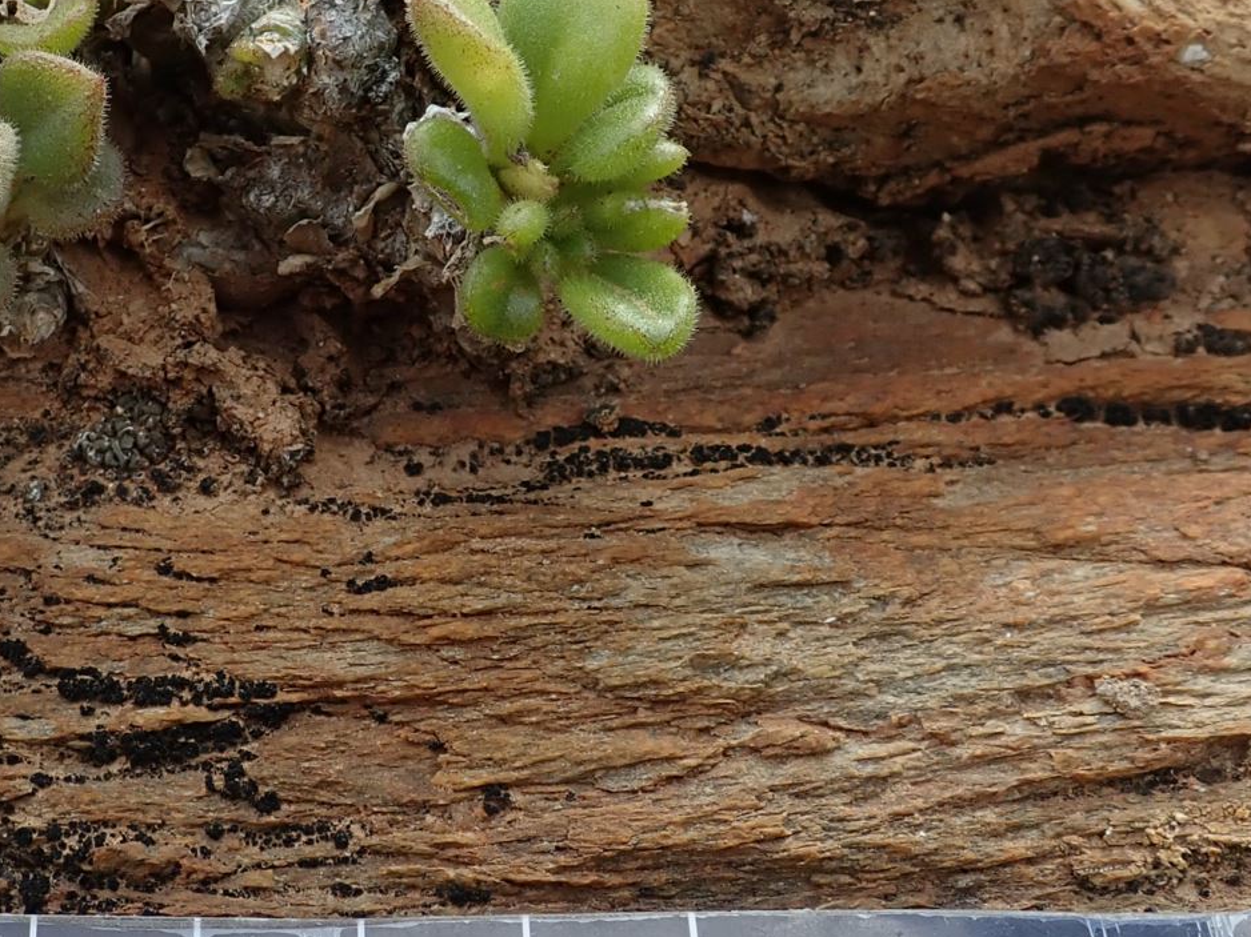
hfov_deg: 29.5
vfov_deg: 22.9
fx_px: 2312
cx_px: 240
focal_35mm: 64
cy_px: 365
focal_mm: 5.5
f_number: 3.2
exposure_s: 1/320
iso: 100
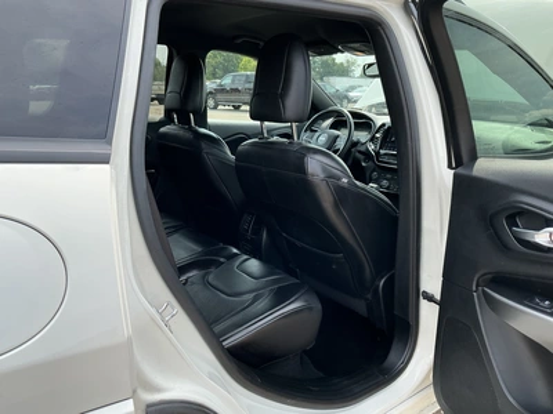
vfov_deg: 49.7
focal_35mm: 28
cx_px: 276
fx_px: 447
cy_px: 207
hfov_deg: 63.4
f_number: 1.8
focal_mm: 3
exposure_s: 1/389
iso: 25
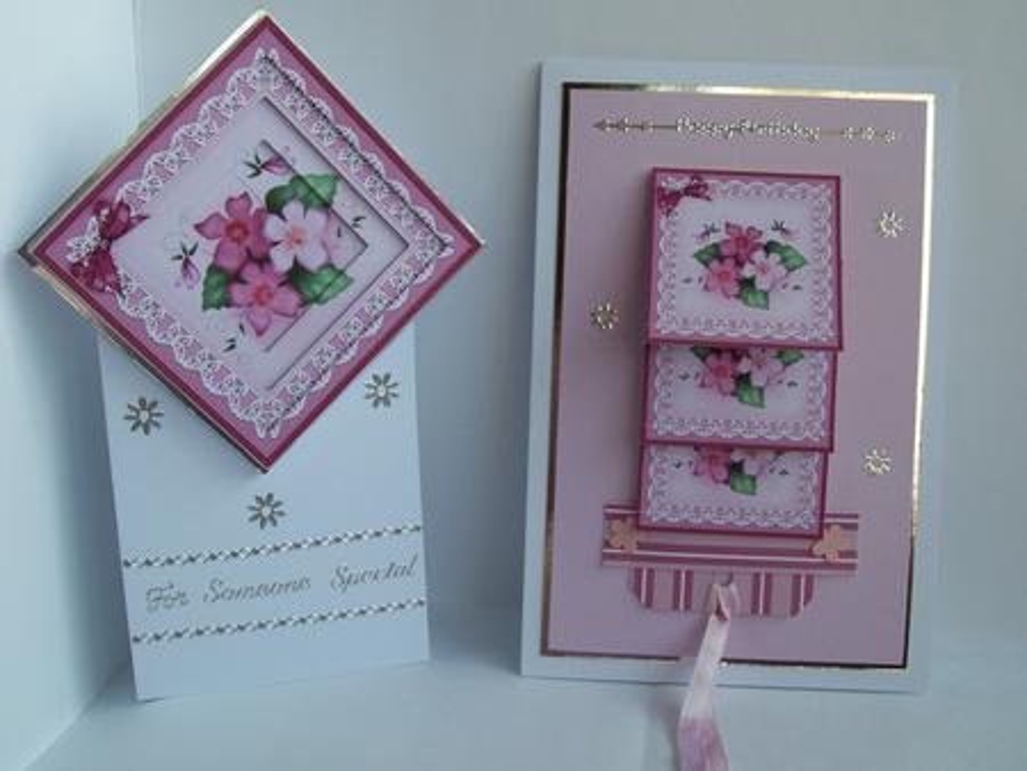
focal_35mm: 42
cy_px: 386
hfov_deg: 44.8
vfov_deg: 34.4
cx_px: 514
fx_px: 1247
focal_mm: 7
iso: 80
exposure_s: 1/157
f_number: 2.9
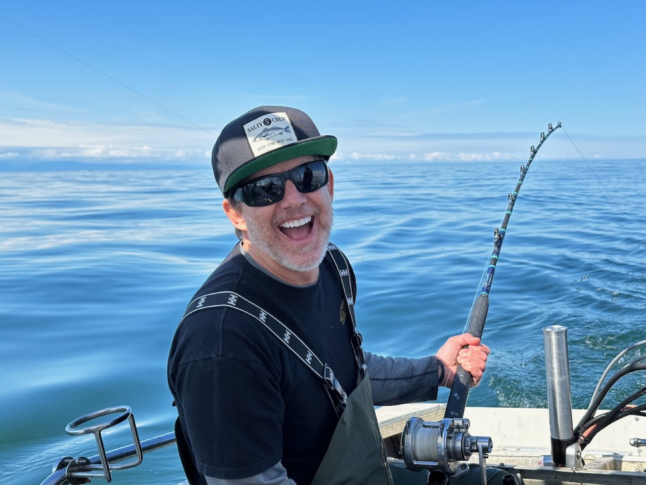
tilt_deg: -4.4
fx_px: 896
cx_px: 323
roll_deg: +1.4
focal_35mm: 48
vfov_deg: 30.3
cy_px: 242
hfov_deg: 39.7
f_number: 1.78
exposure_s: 1/2890
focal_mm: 6.86
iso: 64
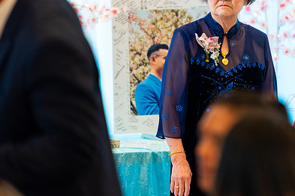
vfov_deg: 4.7
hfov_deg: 7.0
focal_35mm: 295
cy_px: 54
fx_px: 2417
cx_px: 210
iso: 800
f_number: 2.8
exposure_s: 1/200
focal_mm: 200
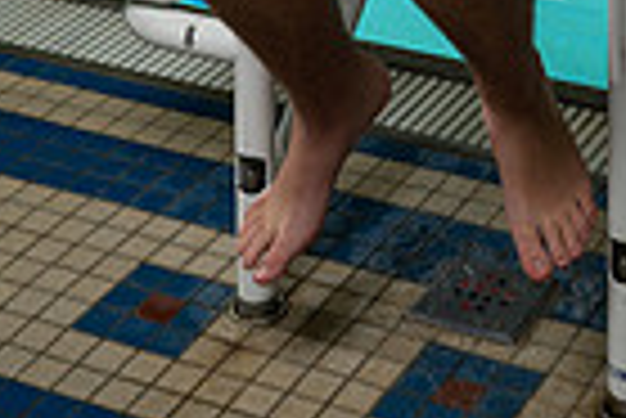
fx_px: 2089
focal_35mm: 120
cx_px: 495
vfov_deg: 10.1
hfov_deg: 16.9
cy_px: -571
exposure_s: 1/250
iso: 640
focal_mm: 37
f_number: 4.5
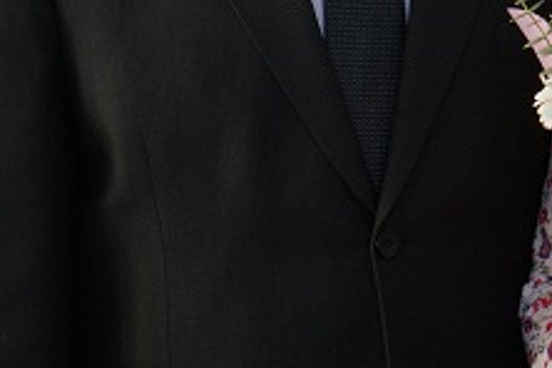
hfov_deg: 6.9
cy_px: -1
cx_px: 656
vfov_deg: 4.6
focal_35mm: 297
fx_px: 4551
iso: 500
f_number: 4.5
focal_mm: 55
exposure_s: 1/100
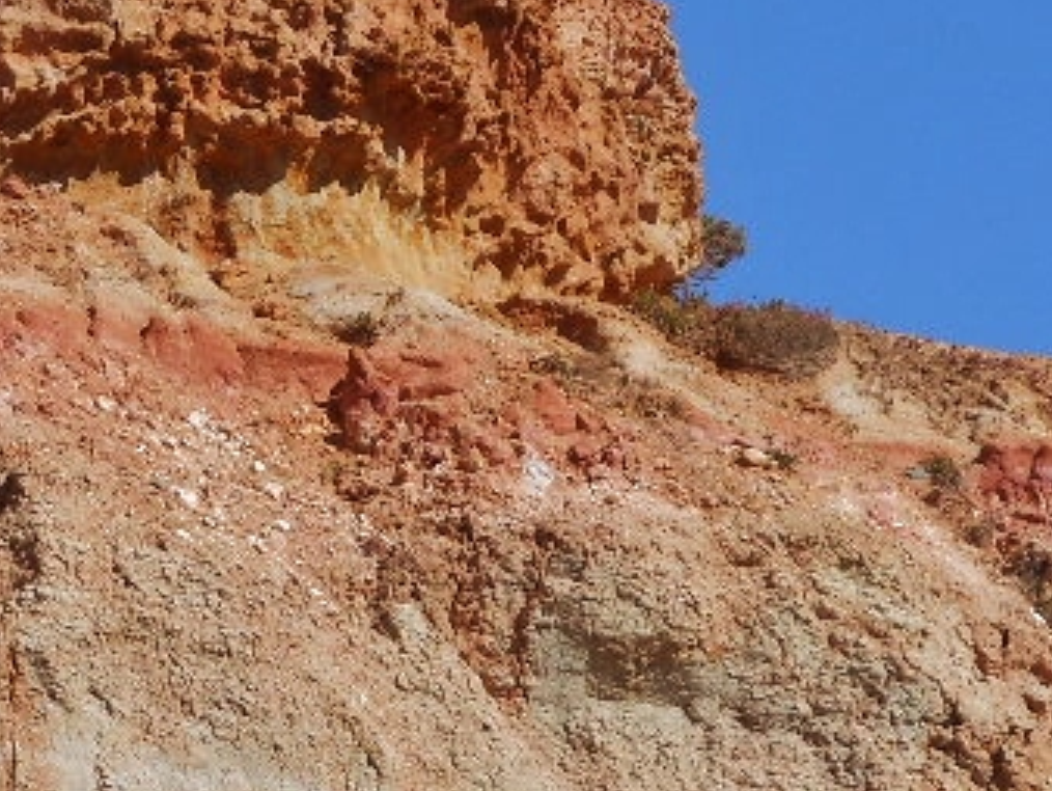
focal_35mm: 309
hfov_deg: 6.4
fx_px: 9397
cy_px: -28
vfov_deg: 4.8
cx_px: 635
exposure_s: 1/640
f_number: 5.4
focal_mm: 18.3
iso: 80
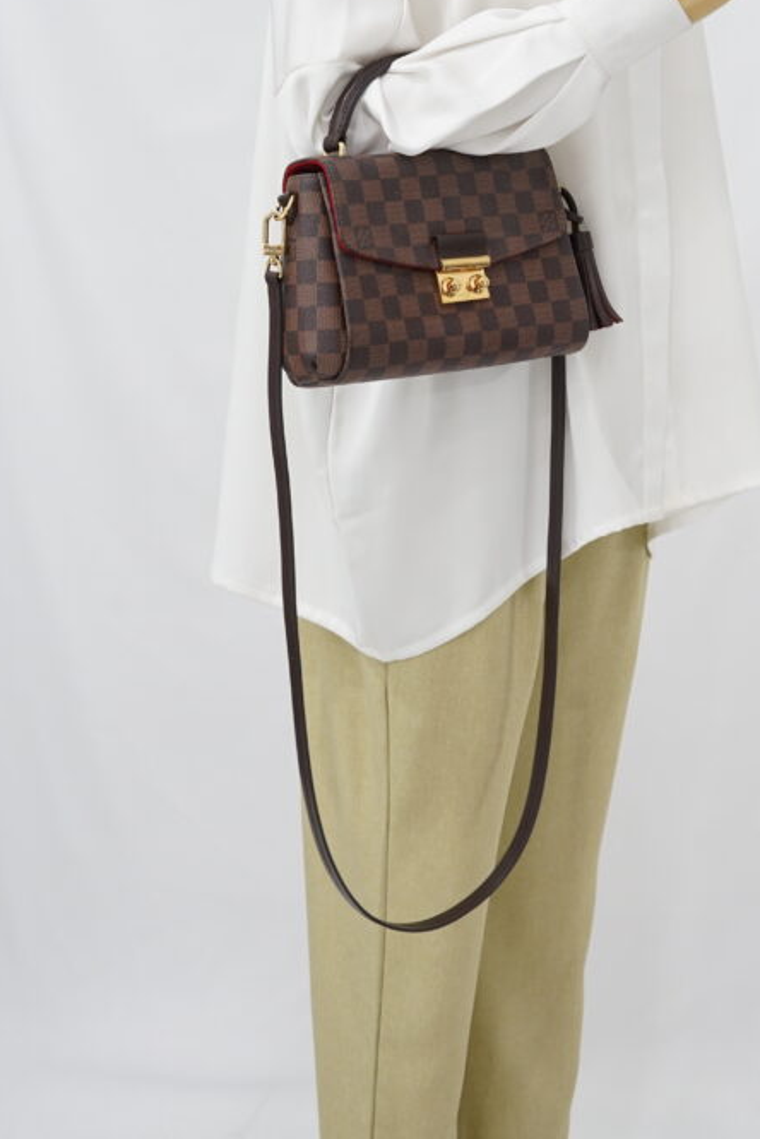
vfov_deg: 26.1
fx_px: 2436
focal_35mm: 77
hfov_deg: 17.7
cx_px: 484
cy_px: 344
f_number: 6.3
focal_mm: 50
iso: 640
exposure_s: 1/10
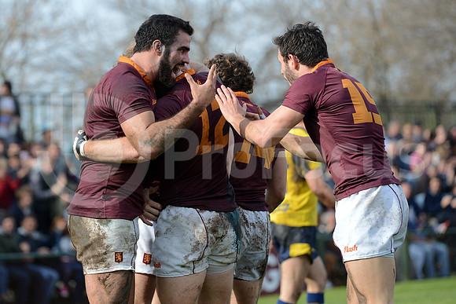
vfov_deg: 7.9
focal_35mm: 175
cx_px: 228
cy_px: 152
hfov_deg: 11.7
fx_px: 2217
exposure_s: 1/2500
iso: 500
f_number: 4
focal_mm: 175
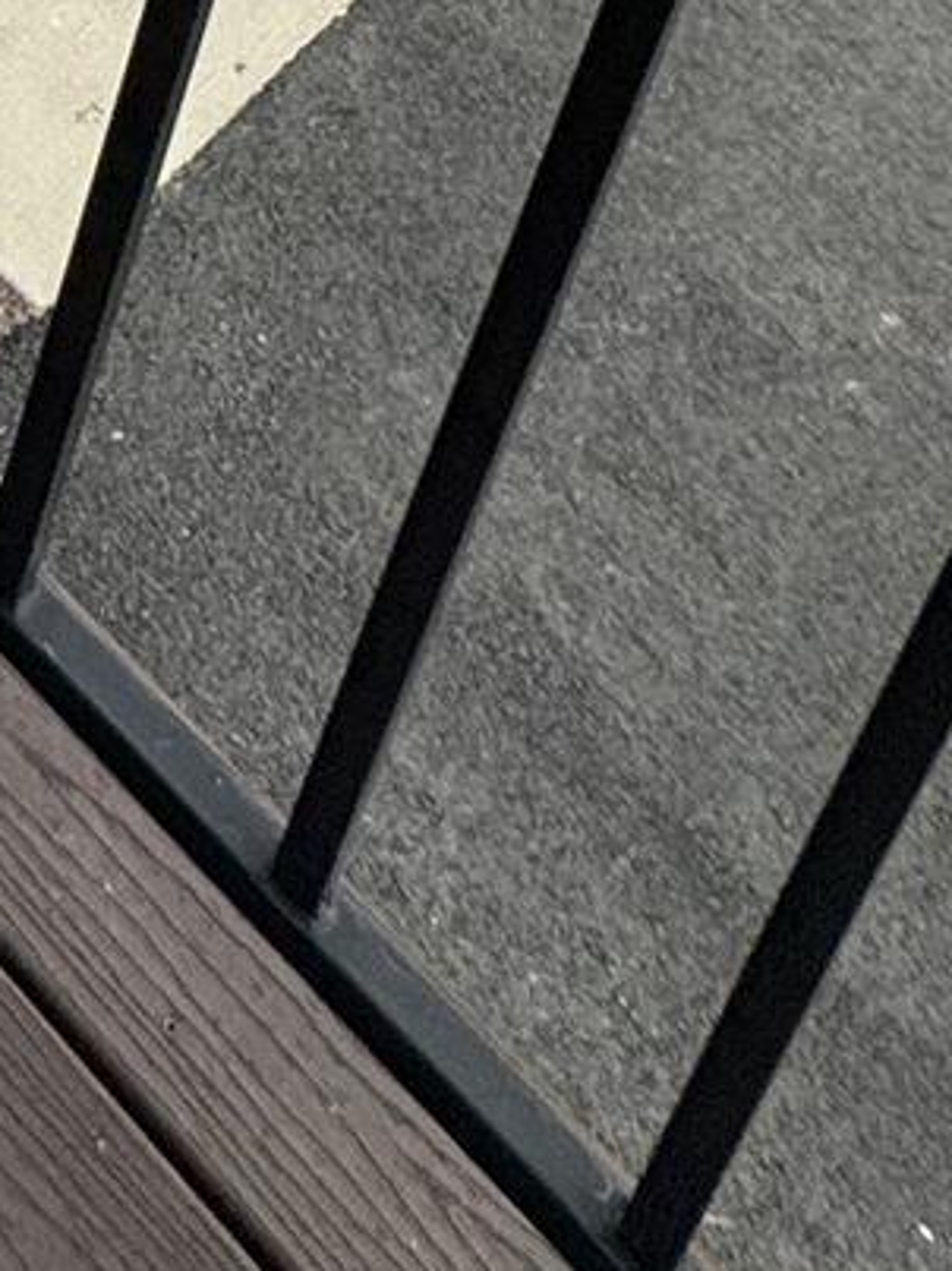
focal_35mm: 80
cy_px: -2072
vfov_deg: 13.5
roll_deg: +2.0
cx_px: -1595
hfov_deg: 12.4
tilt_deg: -22.0
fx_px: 2935
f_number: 2.2
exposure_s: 1/518
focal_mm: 2.22
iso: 40
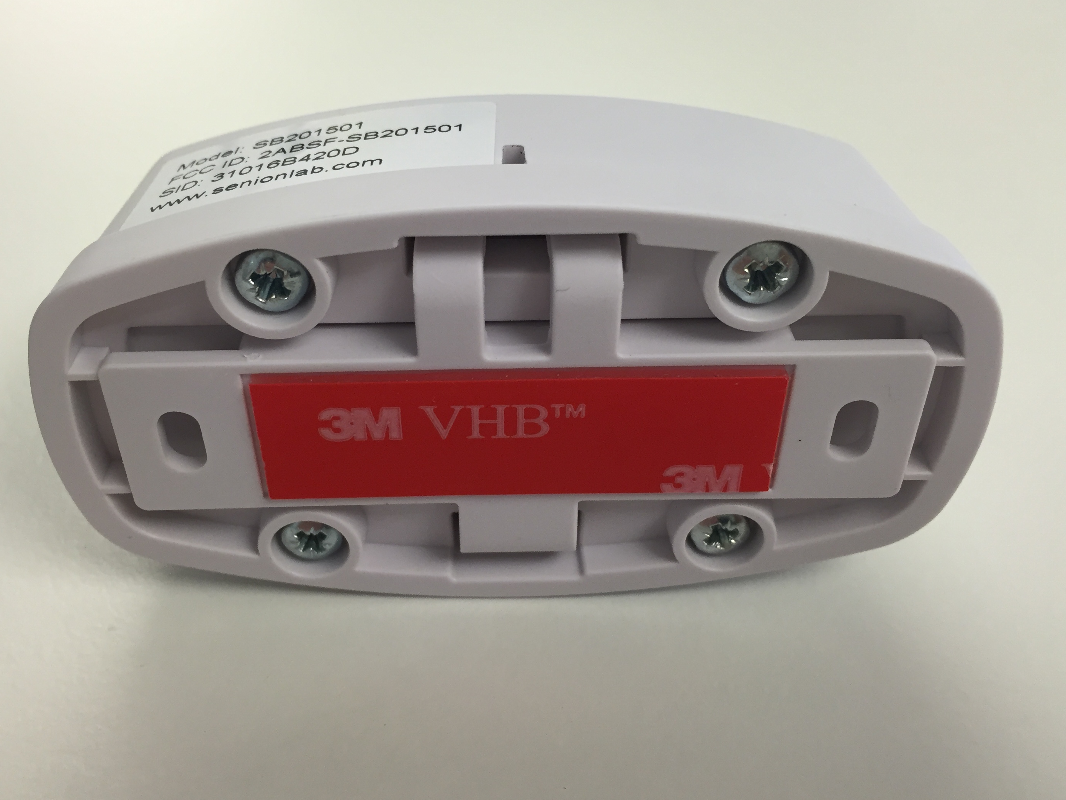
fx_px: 1047
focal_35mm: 34
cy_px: 376
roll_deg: -0.5
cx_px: 510
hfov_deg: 53.9
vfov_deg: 41.8
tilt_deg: -43.8
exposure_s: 1/33
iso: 50
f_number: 2.2
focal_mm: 4.15
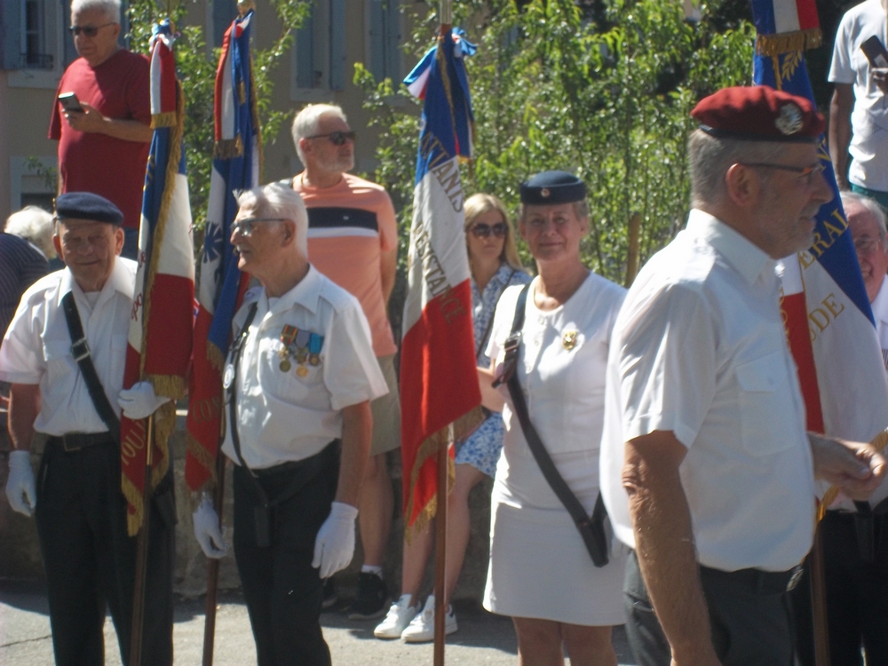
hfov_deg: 18.2
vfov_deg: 13.7
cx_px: 444
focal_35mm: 108
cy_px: 333
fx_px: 2771
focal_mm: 19.5
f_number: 5.6
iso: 80
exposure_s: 1/250
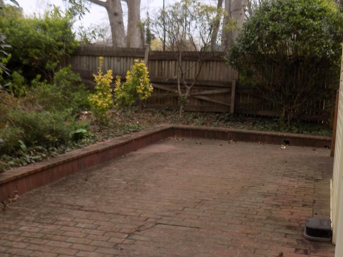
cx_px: 203
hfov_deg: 41.9
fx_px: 446
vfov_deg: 32.0
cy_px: 161
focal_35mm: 45
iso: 80
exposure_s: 1/100
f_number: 3.1
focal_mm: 4
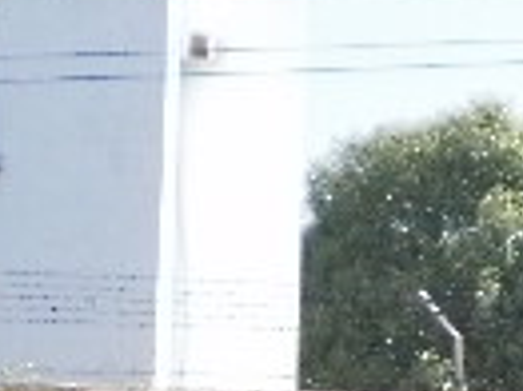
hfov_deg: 10.6
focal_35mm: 186
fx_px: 2808
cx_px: 459
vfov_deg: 7.9
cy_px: 451
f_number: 3.1
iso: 200
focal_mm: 6.3
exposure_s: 1/1000
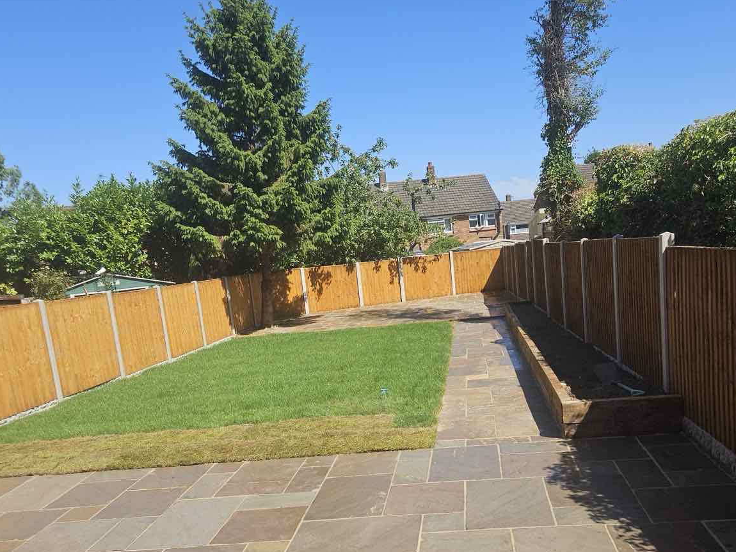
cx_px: 397
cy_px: 359
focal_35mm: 32
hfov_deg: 56.7
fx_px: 681
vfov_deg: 43.7
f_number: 1.8
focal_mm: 5.4
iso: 25
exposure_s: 1/1425
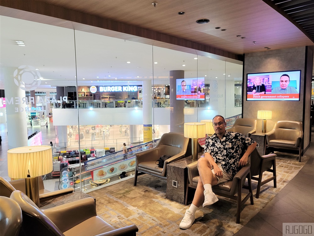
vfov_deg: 53.1
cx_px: 157
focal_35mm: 26
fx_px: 236
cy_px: 118
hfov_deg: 67.3
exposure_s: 1/50
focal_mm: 5.4
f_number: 1.8
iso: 400
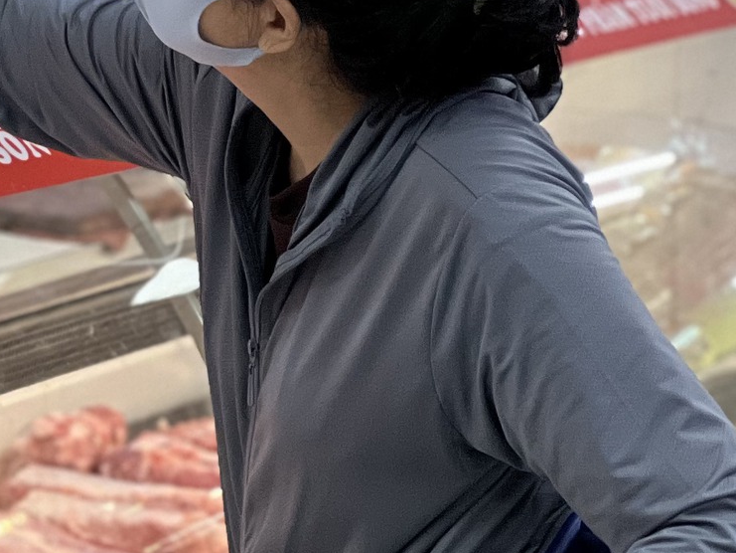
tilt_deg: -4.0
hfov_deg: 7.3
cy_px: 102
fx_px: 5657
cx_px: -488
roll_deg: -0.6
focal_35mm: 266
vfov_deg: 5.6
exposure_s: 1/100
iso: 250
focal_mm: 9
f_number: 2.8
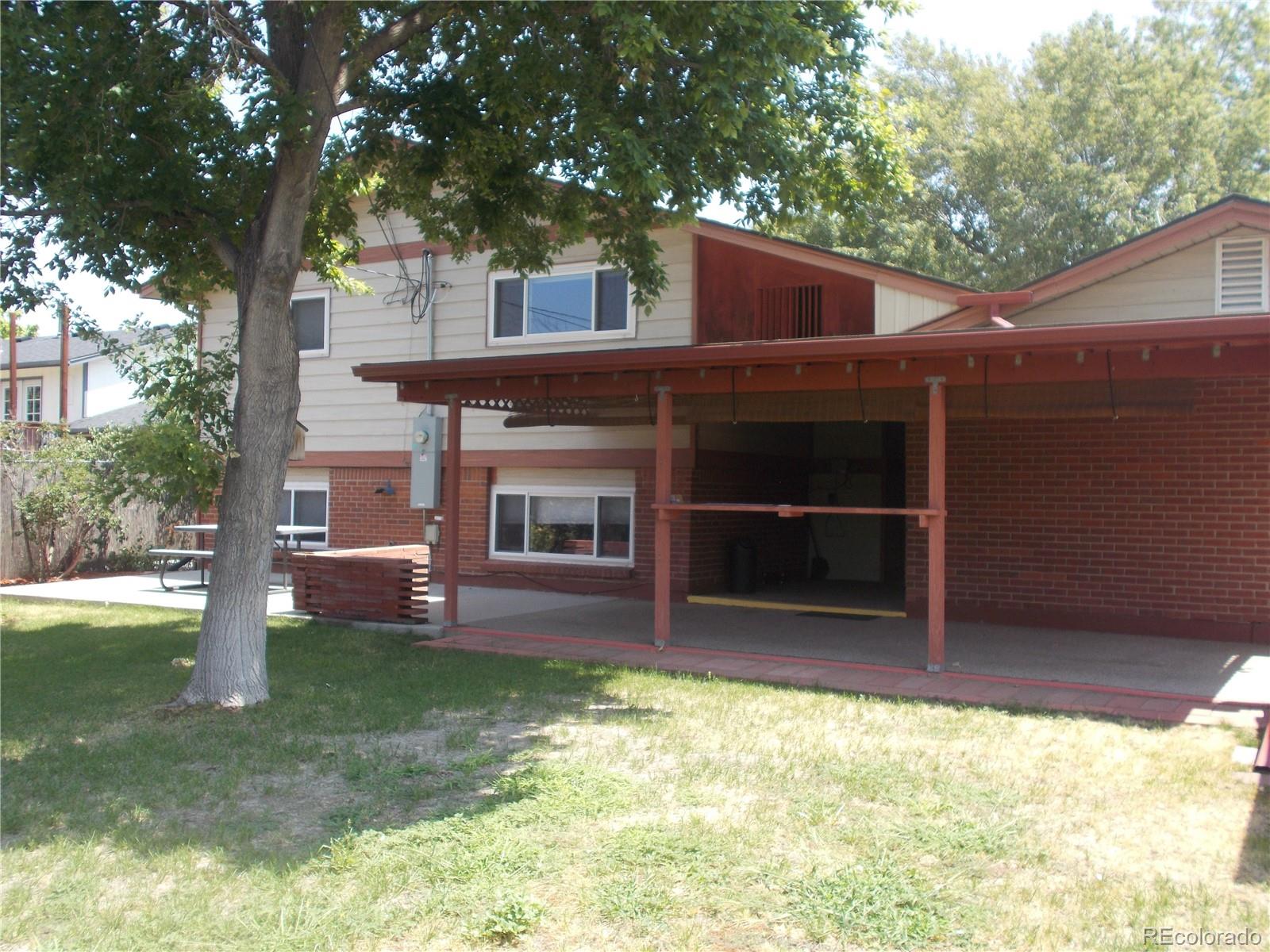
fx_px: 1247
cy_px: 476
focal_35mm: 34
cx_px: 635
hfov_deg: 54.0
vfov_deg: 41.8
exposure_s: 1/200
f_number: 3.6
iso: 80
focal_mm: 6
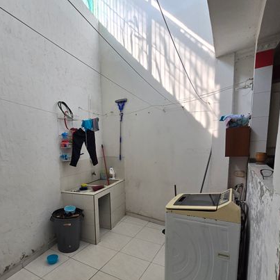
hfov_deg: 76.5
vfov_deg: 76.5
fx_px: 174
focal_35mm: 19
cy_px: 173
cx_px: 107
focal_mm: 2.2
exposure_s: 1/359
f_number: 2.2
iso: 125
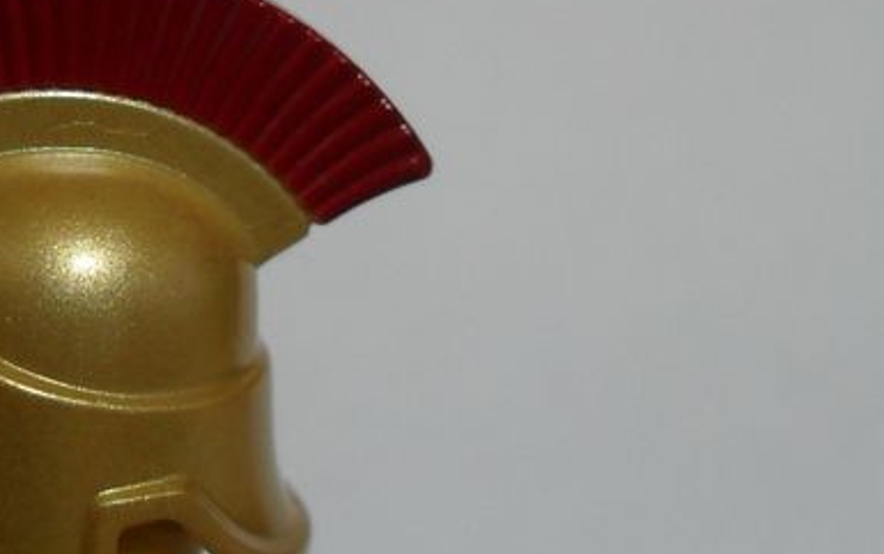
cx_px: 168
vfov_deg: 16.9
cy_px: 179
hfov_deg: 26.3
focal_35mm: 77
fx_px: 1856
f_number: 2.8
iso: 200
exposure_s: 1/20
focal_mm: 6.2
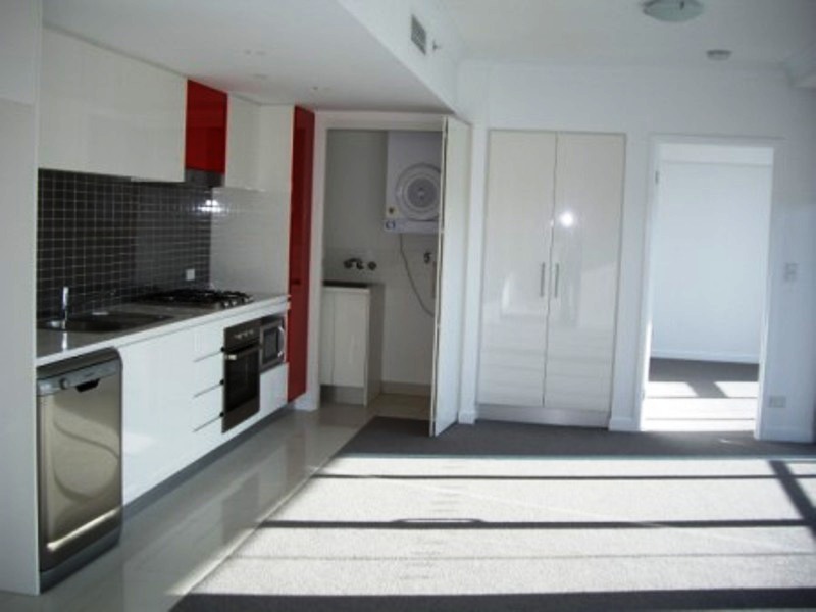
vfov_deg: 37.7
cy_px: 306
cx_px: 408
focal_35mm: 38
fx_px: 896
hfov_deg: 49.0
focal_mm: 7.9
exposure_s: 1/250
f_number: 2.8
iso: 64
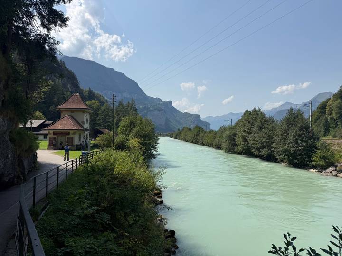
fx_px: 237
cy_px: 128
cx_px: 171
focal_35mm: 24
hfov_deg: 71.6
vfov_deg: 56.8
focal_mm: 6.76
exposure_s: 1/6173
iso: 80
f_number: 1.78
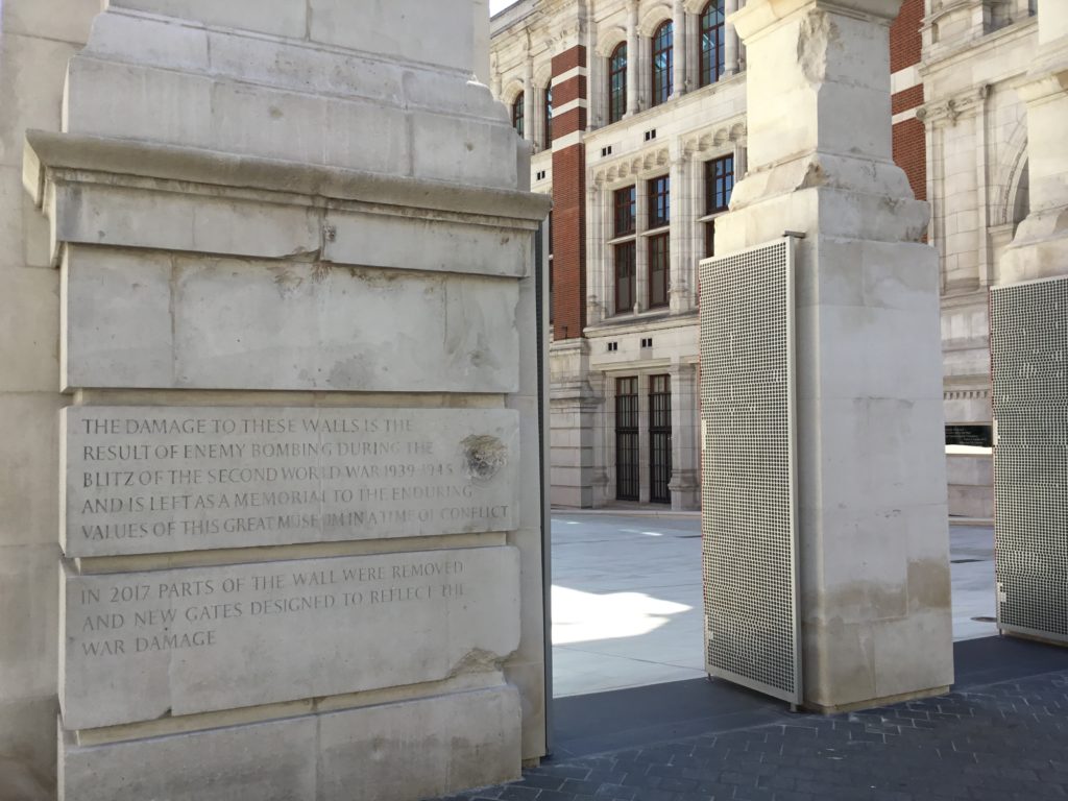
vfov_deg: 45.4
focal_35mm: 31
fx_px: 956
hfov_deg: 58.4
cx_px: 534
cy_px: 400
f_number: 2.4
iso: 25
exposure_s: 1/466
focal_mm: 3.3
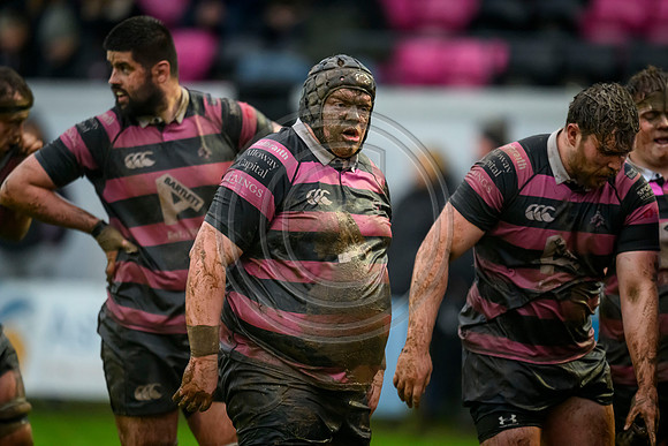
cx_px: 334
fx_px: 10393
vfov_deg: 2.5
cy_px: 223
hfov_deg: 3.7
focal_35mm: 560
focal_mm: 560
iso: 6400
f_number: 4
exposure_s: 1/800
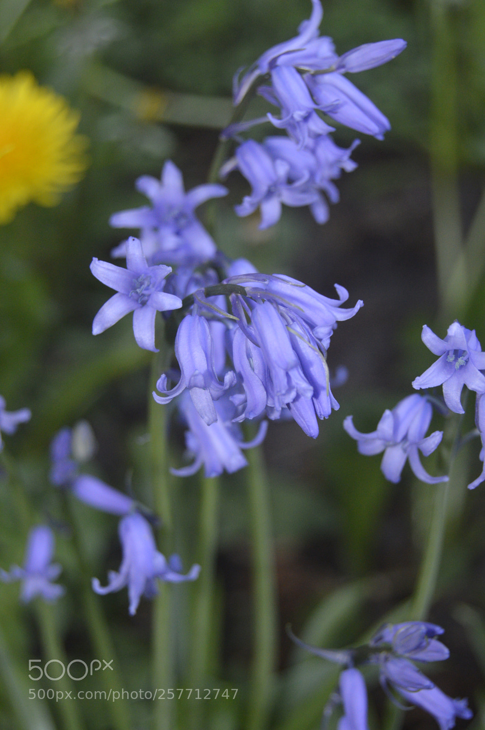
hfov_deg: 16.5
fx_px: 1670
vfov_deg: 24.6
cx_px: 242
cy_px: 365
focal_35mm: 82
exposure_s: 1/60
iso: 1250
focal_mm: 55
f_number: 5.6
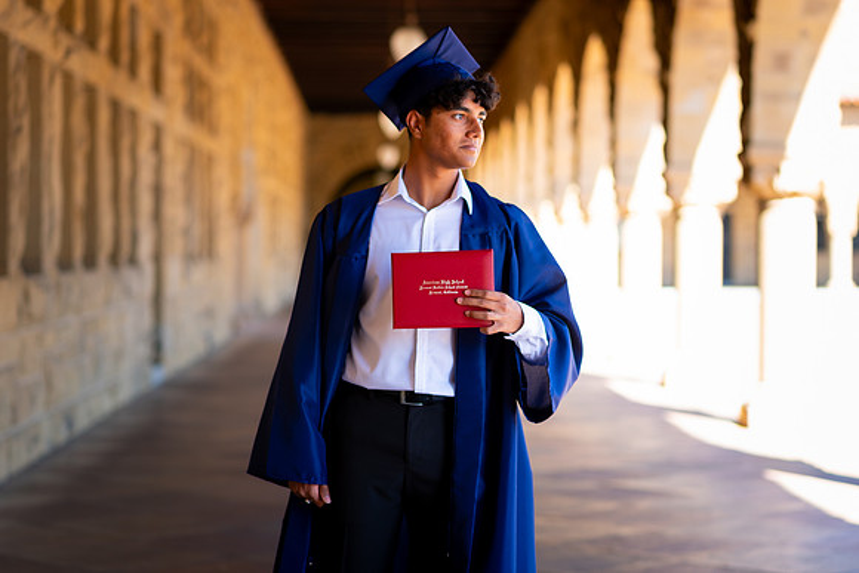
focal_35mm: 85
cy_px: 286
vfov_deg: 16.1
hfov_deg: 23.9
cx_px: 430
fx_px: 2029
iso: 64
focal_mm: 85
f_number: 2.8
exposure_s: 1/200
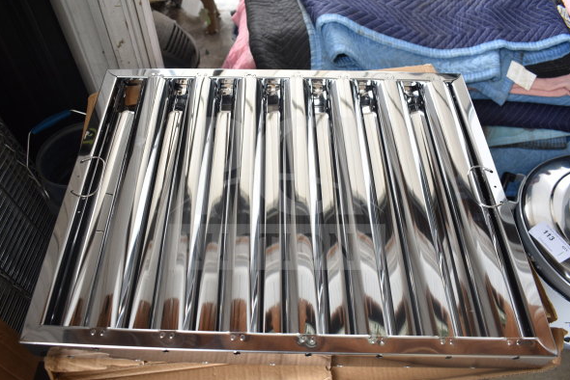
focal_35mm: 31
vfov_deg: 42.4
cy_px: 193
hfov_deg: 60.2
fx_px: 491
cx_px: 276
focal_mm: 20
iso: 200
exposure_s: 1/60
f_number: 4
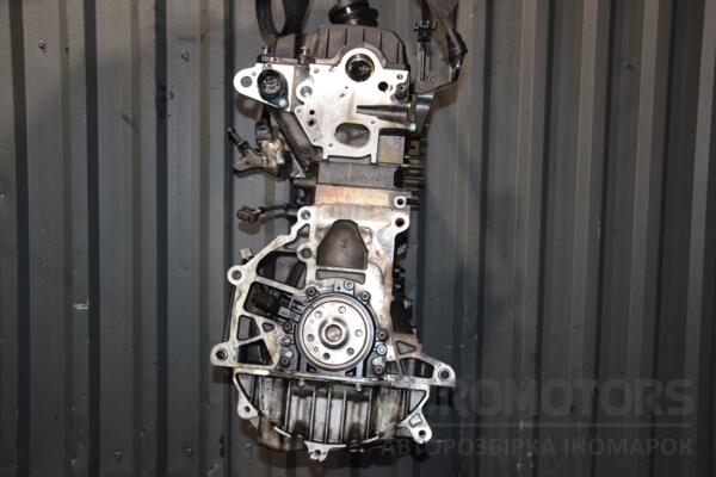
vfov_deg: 31.9
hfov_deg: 46.4
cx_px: 358
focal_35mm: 42
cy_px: 238
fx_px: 835
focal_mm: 28
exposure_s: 1/60
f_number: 5
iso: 800
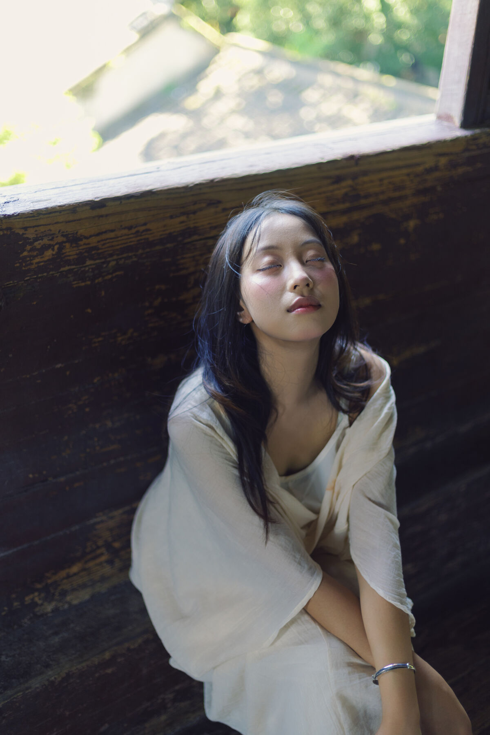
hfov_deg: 27.0
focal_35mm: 50
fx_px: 1021
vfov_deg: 39.6
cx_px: 245
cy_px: 368
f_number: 1.8
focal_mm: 50
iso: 320
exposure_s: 1/200
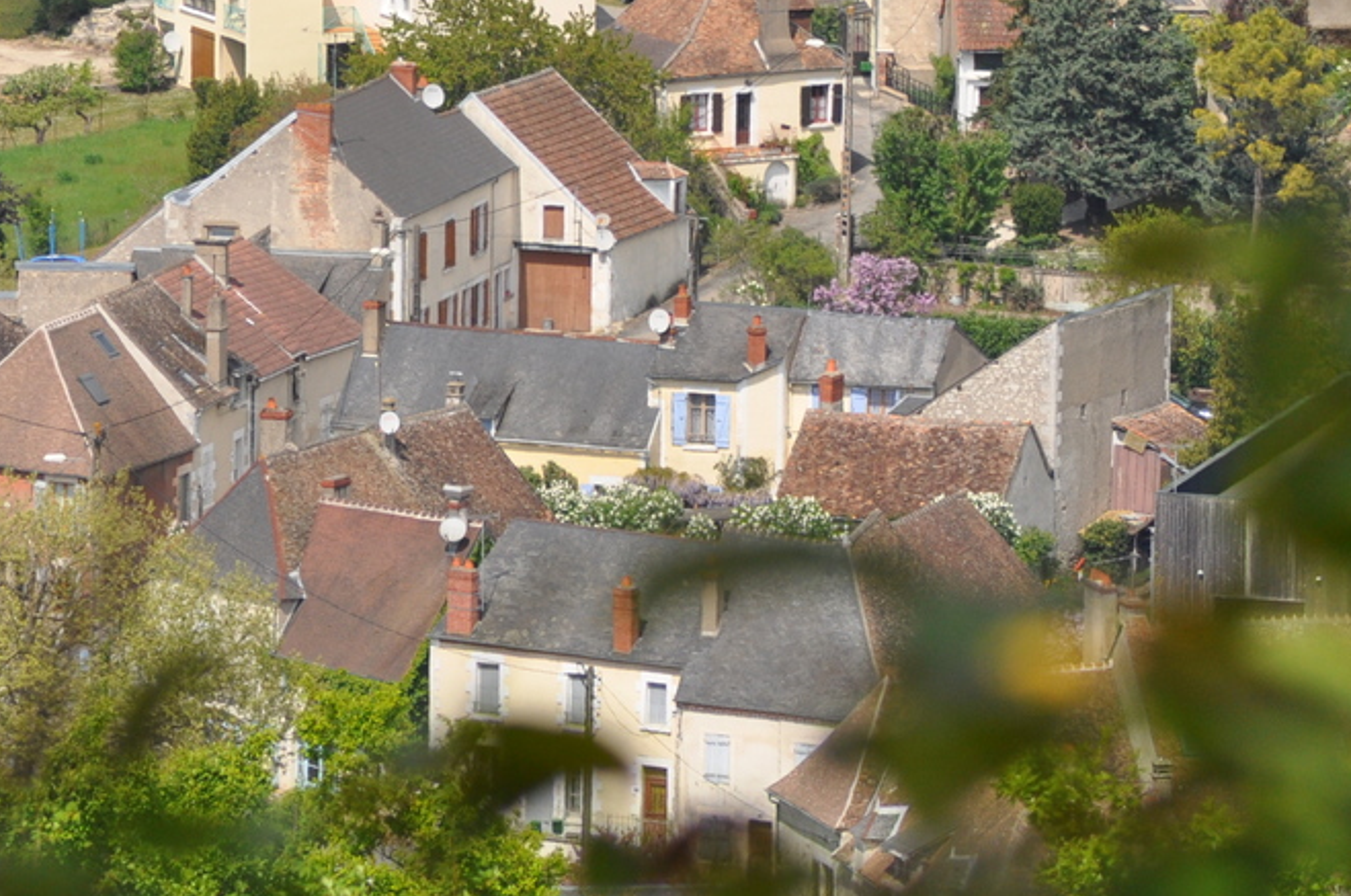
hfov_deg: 4.3
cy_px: 150
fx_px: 18019
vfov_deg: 2.8
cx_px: 646
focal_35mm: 481
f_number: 5.6
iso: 400
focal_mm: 165
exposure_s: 1/2000
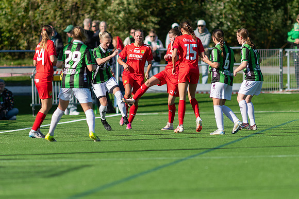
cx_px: 150
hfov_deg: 3.4
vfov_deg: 2.3
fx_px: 4984
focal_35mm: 600
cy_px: 100
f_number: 2.8
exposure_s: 1/2500
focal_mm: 300
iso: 125
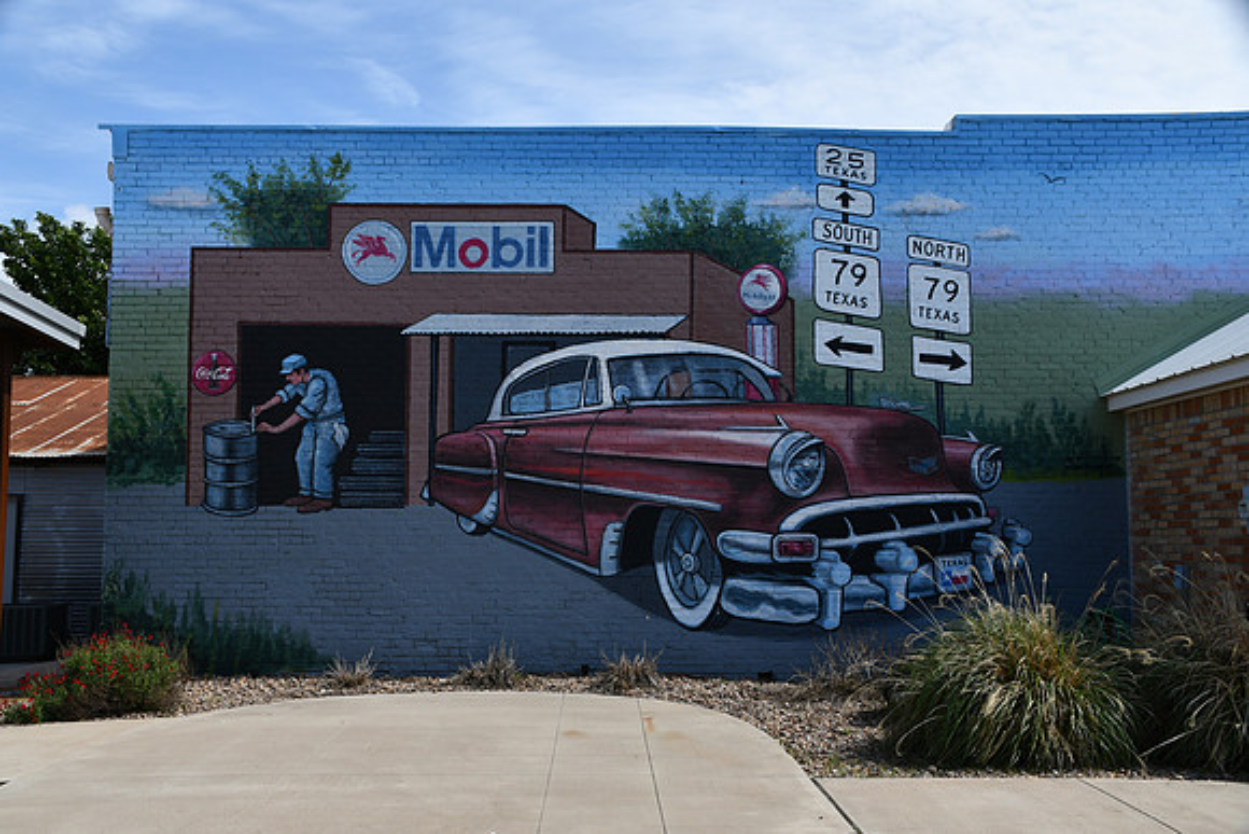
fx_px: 1249
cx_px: 624
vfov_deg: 36.9
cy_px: 417
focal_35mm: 36
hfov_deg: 53.1
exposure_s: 1/320
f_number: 9
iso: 100
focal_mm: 24
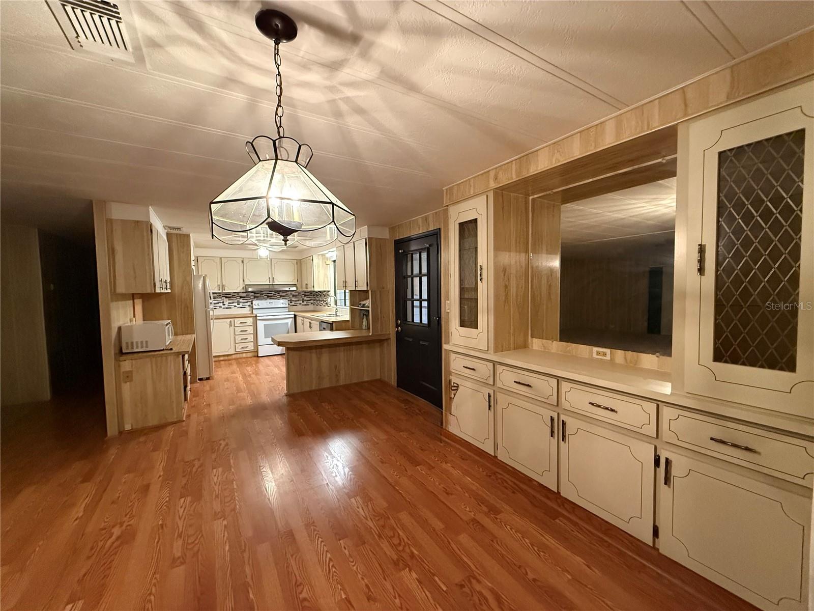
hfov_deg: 102.1
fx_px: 329
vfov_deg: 85.7
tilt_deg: -2.1
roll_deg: +0.8
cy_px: 306
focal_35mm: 14
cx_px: 407
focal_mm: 2.22
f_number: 2.2
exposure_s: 1/60
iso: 800
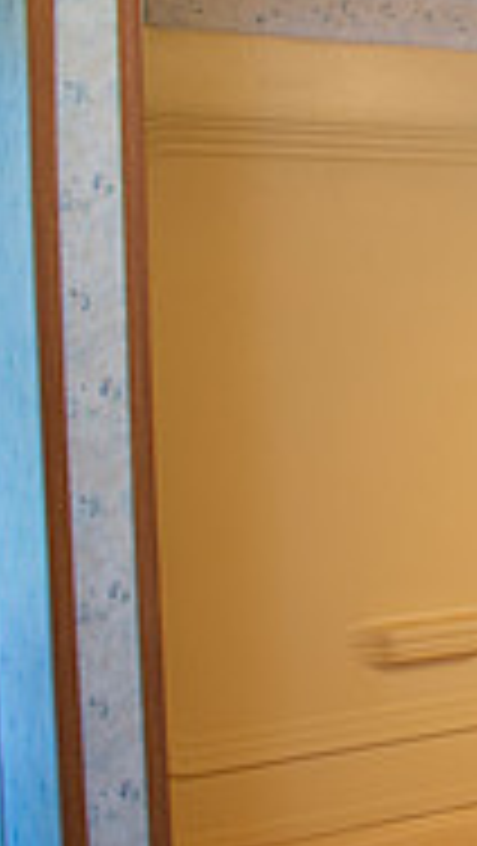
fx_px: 1751
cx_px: 1292
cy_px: 389
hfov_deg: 11.5
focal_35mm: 78
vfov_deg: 27.2
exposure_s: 1/40
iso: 200
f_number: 2.8
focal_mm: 24
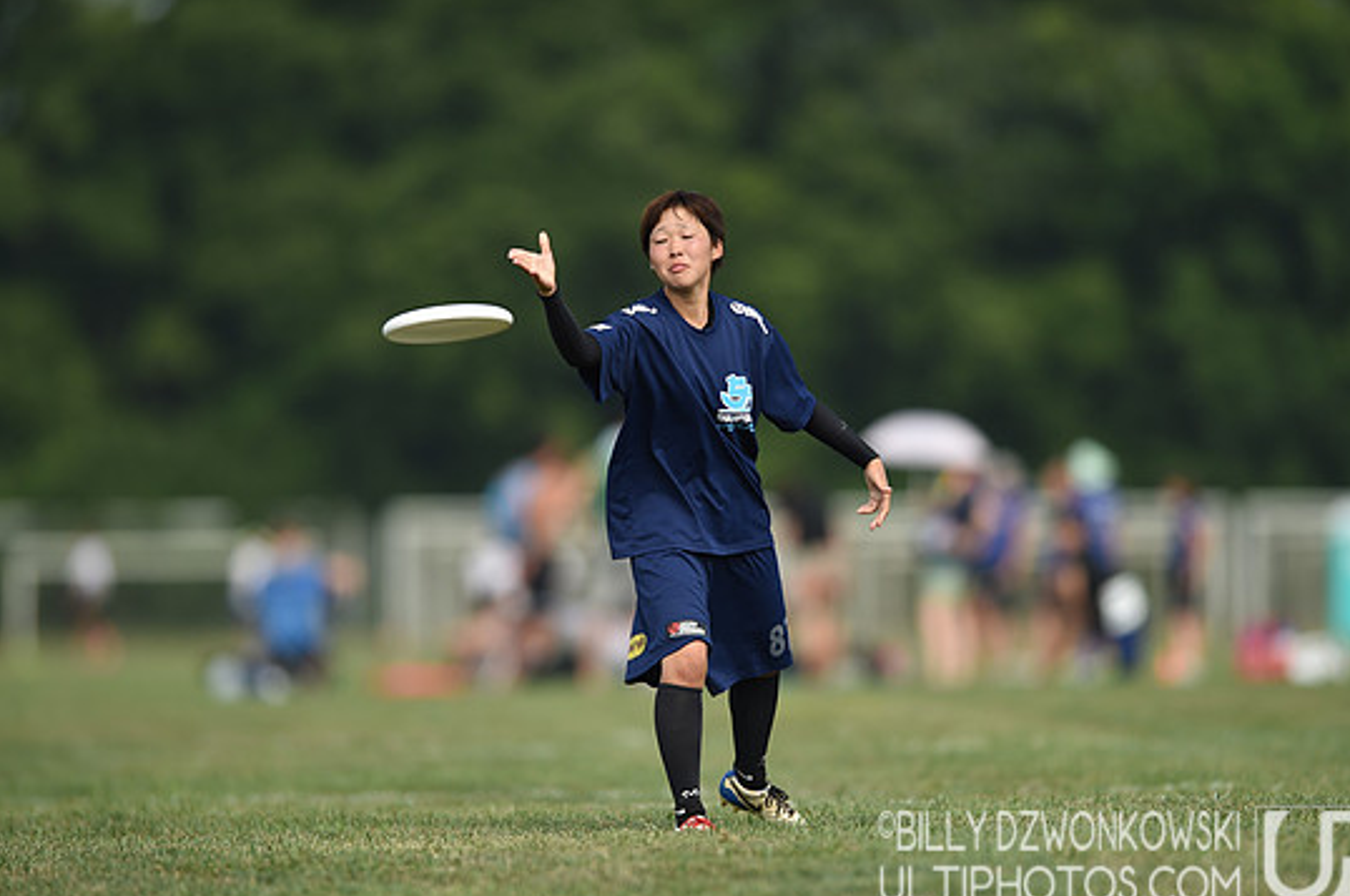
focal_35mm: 431
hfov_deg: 4.8
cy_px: 451
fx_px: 16138
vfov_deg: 3.2
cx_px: 718
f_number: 2.8
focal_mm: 400
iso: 100
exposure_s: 1/1000
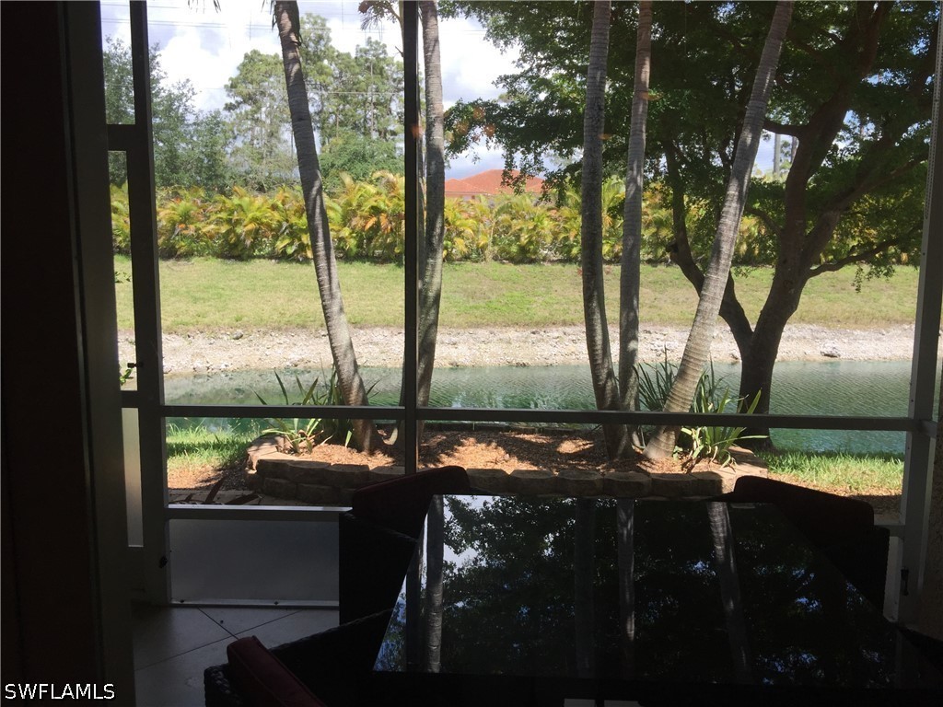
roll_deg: -2.2
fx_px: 790
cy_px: 354
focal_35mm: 29
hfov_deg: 61.7
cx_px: 472
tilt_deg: -7.6
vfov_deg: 48.2
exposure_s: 1/534
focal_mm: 4.15
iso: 32
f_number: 2.2
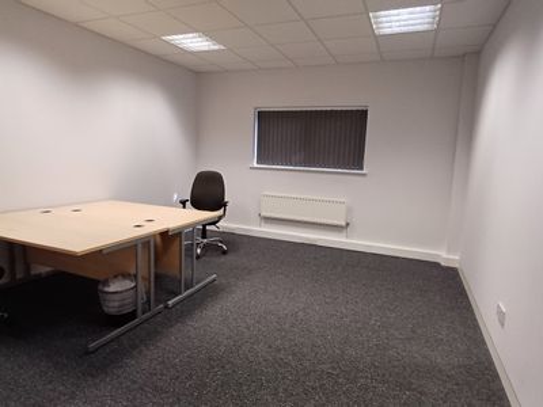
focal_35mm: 16
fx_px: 251
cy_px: 204
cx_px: 272
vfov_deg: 78.1
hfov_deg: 94.5
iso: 160
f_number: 2.2
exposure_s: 1/50
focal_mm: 1.64
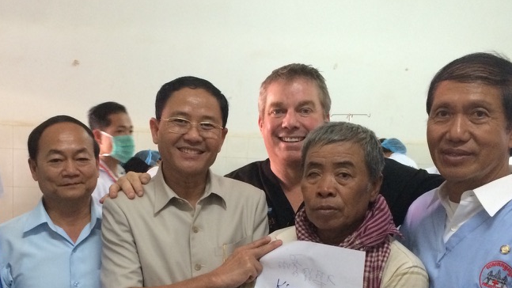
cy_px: 261
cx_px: 209
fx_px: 679
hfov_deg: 41.2
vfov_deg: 23.3
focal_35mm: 50
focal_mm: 4.15
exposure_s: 1/25
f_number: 2.2
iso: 250
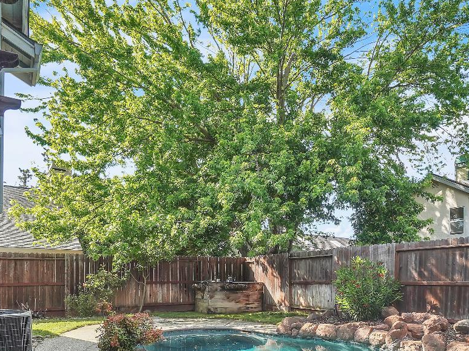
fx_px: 379
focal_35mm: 28
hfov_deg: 62.3
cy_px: 292
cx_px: 303
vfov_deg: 46.5
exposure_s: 1/200
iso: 200
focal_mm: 10
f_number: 8
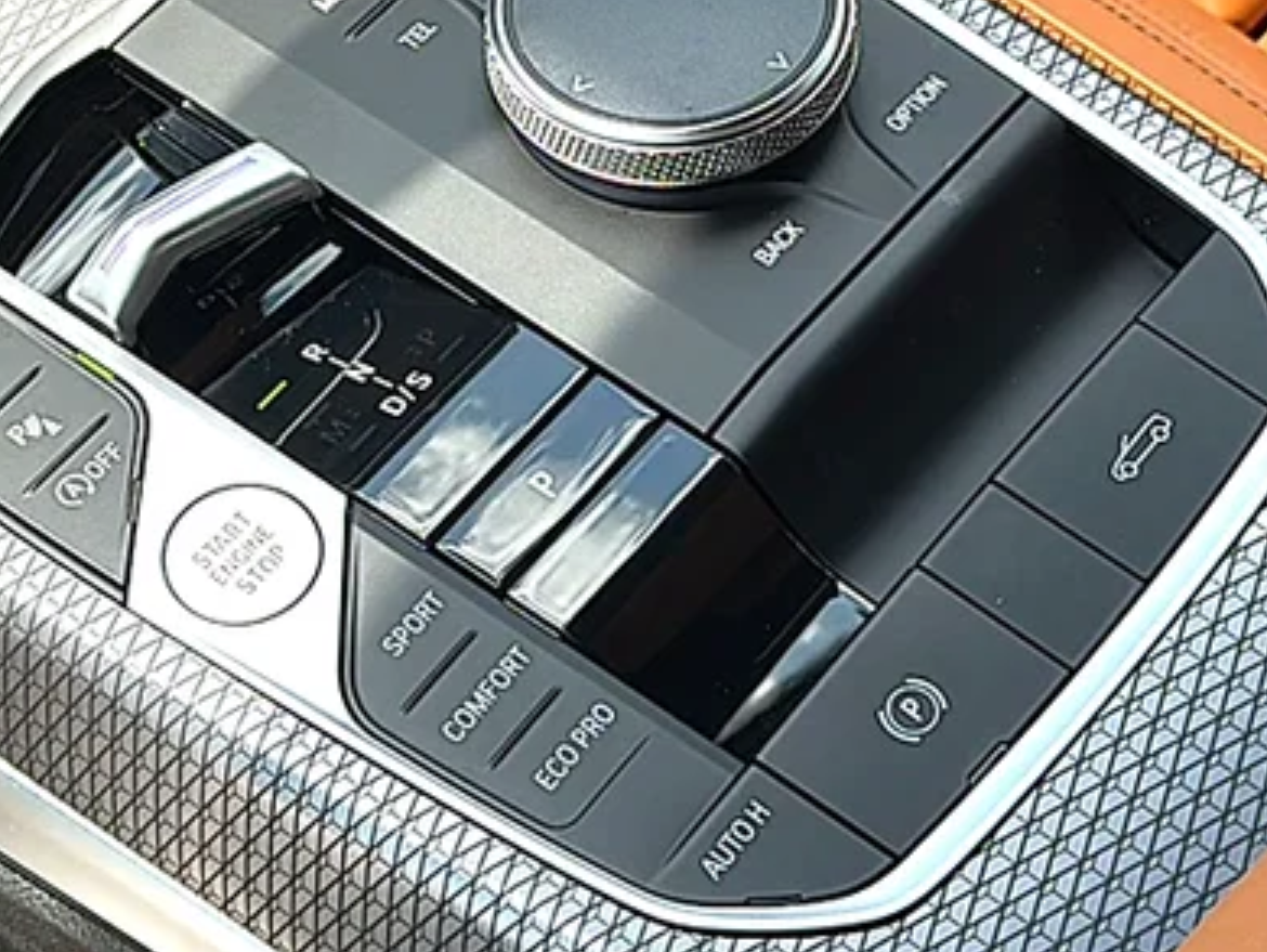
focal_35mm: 70
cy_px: 265
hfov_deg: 27.7
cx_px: 523
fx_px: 2564
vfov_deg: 20.9
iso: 80
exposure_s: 1/695
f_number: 1.78
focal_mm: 6.86
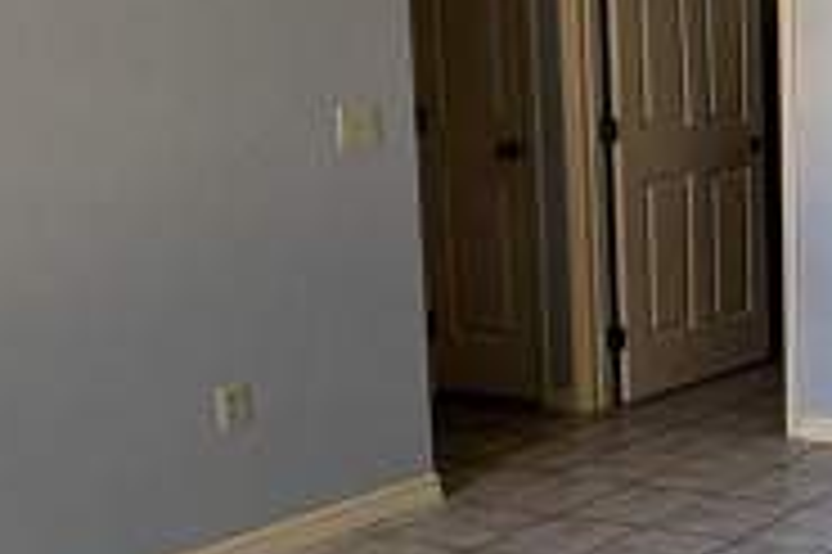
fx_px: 1455
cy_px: 221
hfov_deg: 24.3
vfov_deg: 21.5
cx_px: 1277
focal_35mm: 63
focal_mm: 2.22
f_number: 2.2
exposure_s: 1/60
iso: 250
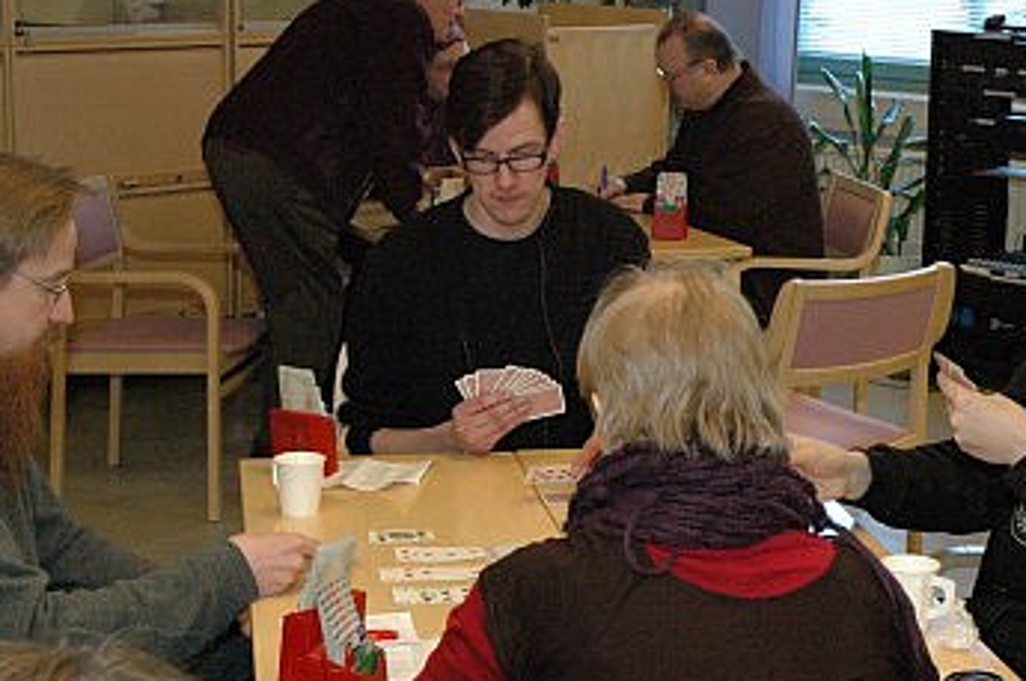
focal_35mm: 76
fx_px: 2159
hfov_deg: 26.6
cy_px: 318
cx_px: 669
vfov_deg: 17.9
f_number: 7.1
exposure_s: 1/80
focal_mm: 29
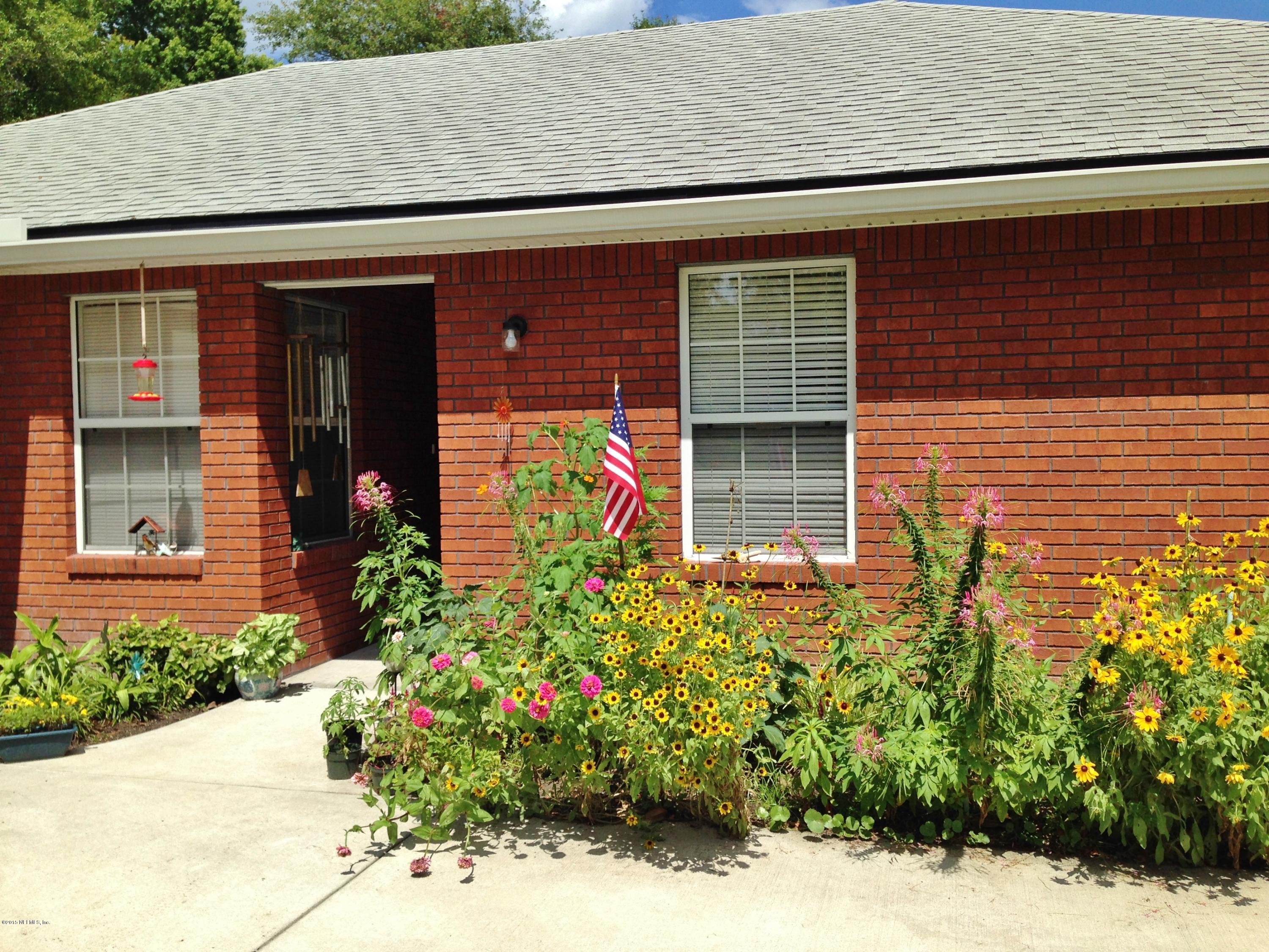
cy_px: 476
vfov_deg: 42.9
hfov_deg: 55.4
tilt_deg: -2.5
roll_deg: +0.1
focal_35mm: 33
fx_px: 1210
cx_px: 634
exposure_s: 1/1748
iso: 50
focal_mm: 4.12
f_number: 2.4
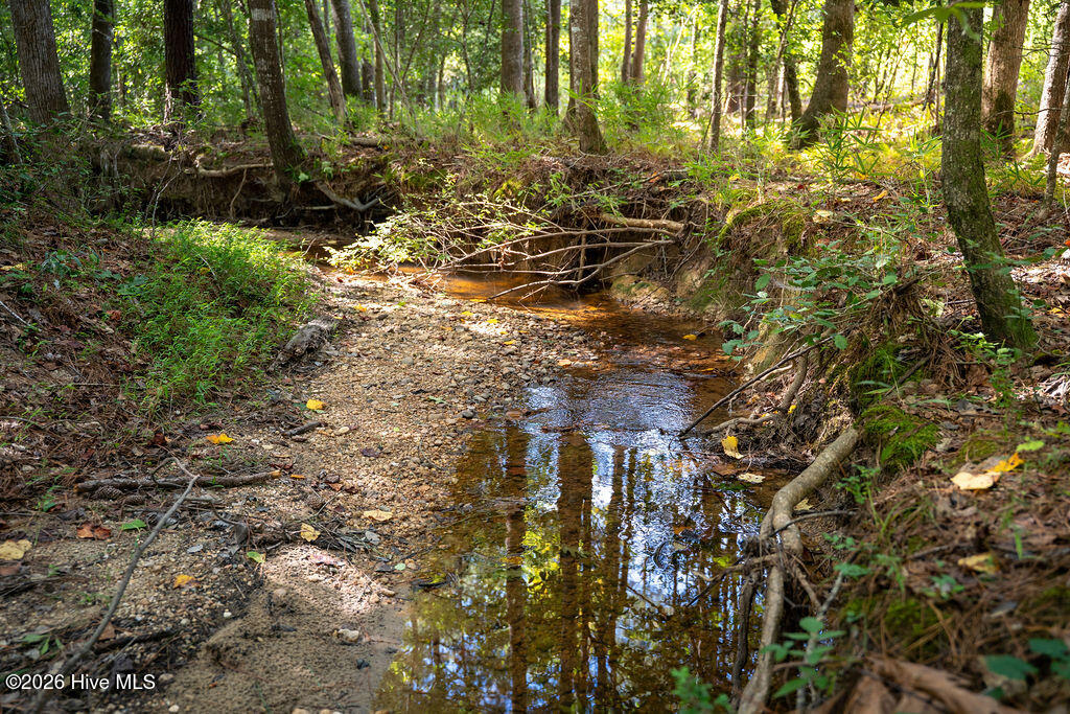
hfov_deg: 56.3
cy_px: 357
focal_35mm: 34
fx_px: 1000
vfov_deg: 39.3
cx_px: 535
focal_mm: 30.5
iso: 160
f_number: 2.8
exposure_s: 1/250
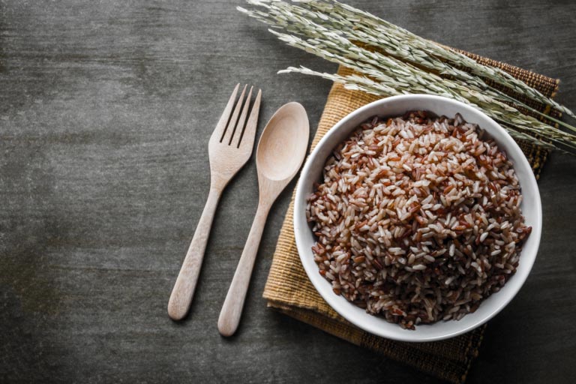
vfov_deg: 28.6
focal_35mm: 47
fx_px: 752
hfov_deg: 41.9
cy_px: 192
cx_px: 288
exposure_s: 1/18
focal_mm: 31.5
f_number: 10
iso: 200
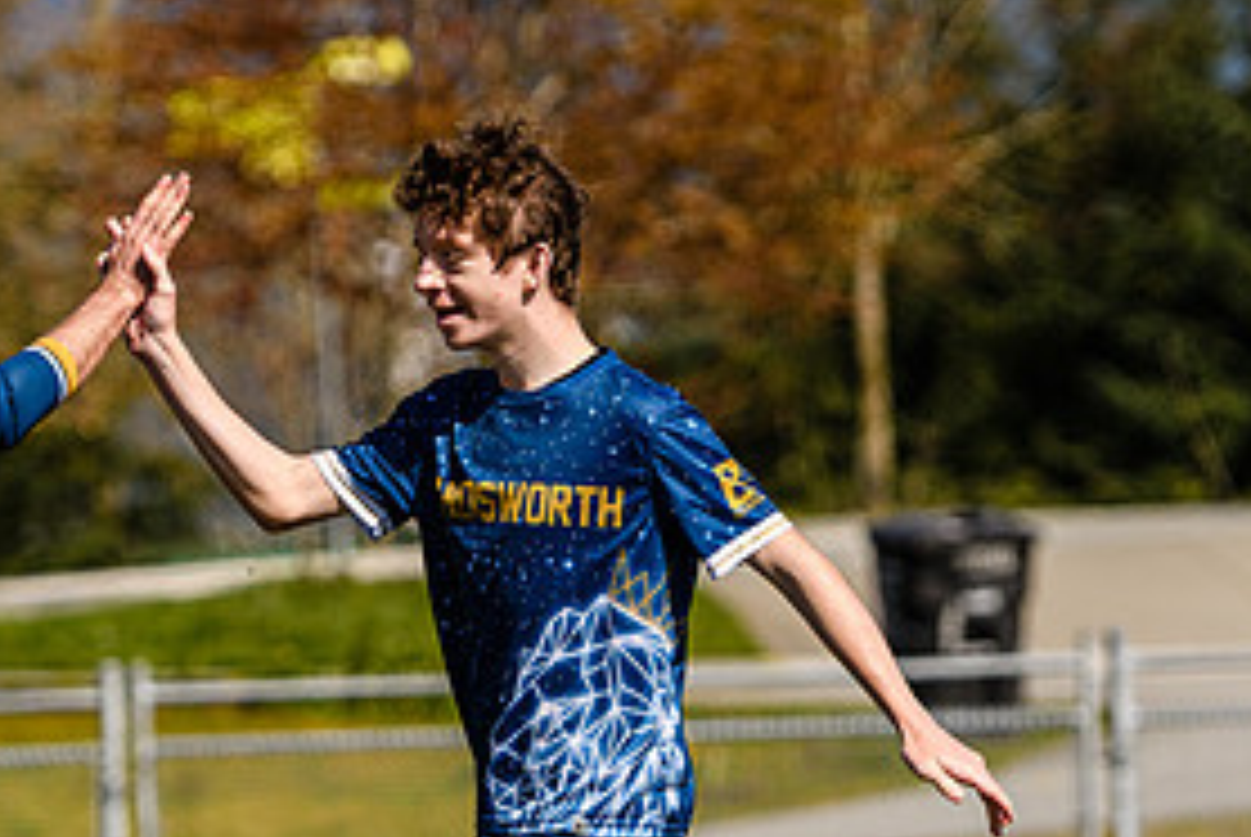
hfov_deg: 3.8
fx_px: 18819
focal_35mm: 541
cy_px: 644
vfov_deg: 2.5
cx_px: 169
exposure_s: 1/2500
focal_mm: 145
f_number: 3.2
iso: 100
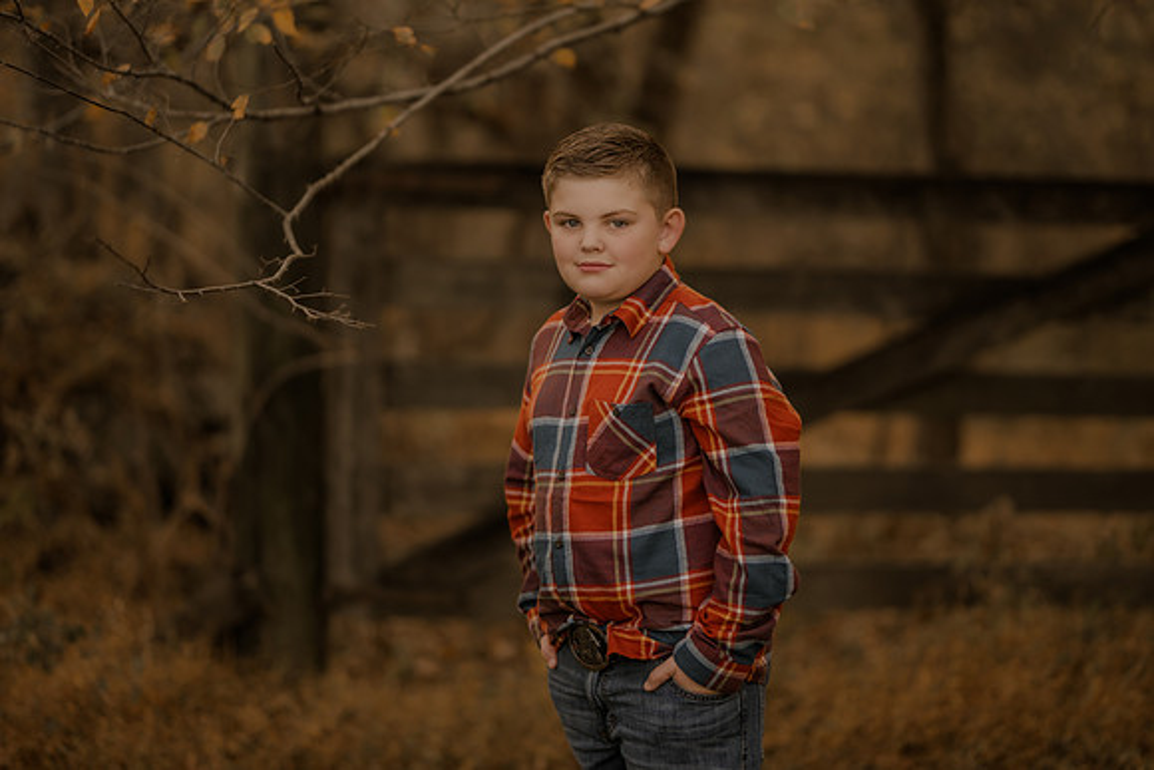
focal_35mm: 85
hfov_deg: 23.9
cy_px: 385
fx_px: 2725
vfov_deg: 16.1
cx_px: 577
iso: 200
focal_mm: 85
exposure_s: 1/400
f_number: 1.4
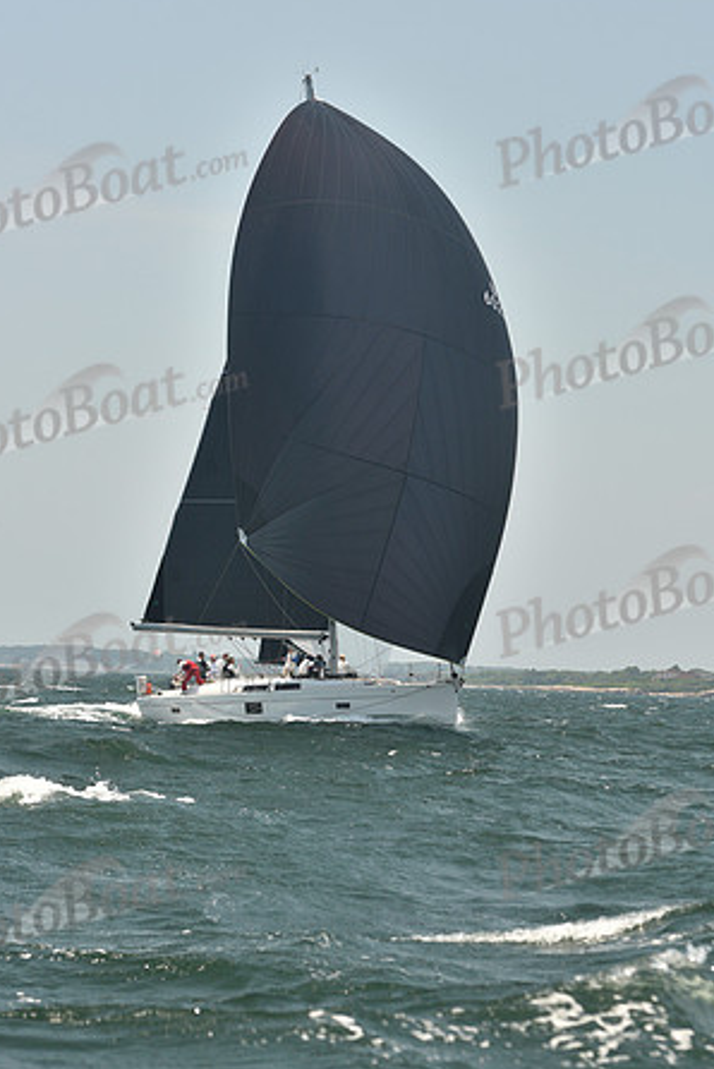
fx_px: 3861
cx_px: 373
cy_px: 506
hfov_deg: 10.6
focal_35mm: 130
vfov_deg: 15.8
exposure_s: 1/640
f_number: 5
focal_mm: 100
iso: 250
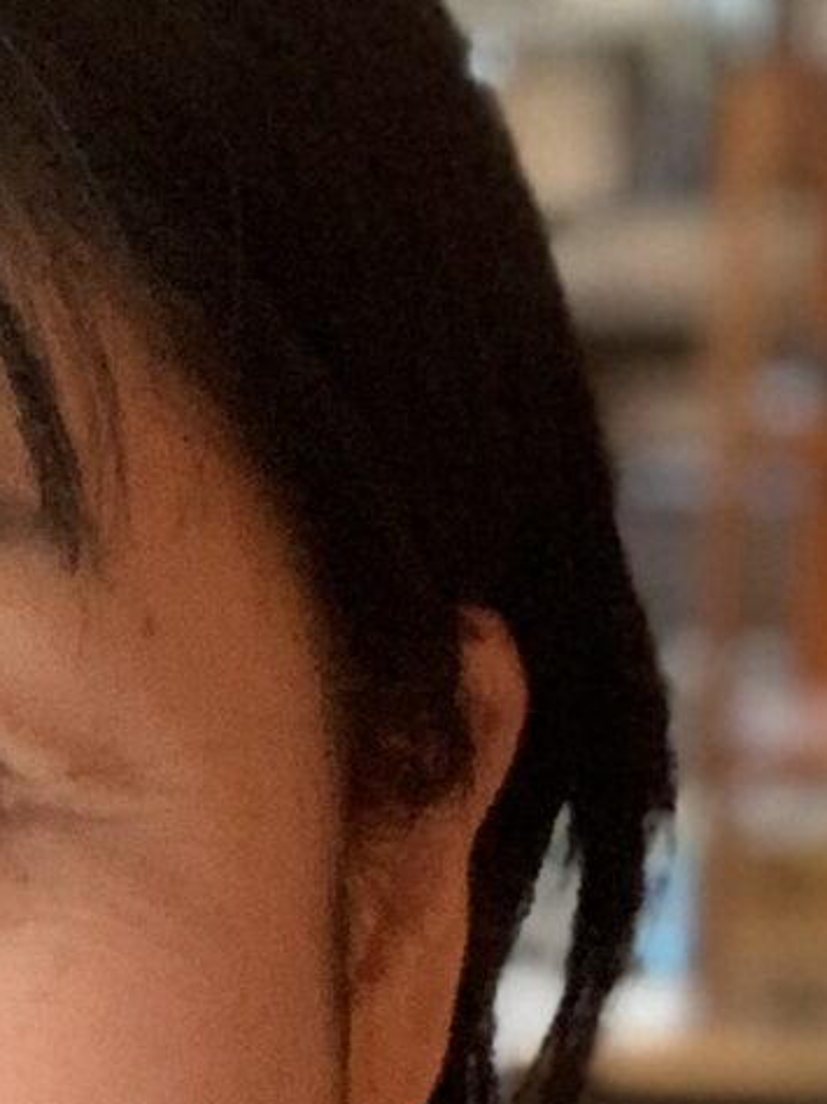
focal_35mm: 173
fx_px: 5516
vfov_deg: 11.2
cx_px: -543
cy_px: 1363
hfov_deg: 8.3
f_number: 2.2
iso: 250
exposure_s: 1/60
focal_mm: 2.87
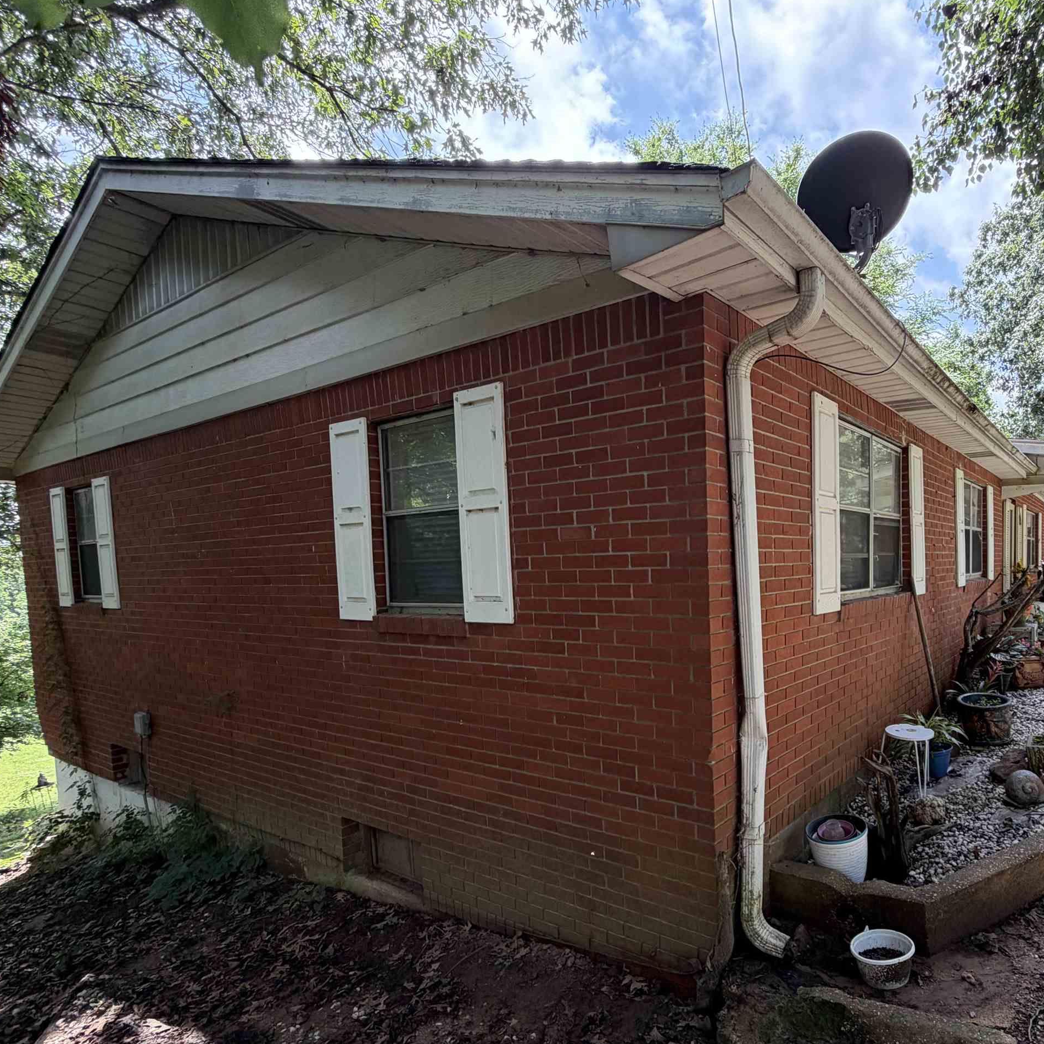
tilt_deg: -2.2
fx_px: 682
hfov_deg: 72.6
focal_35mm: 20
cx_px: 696
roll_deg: +0.7
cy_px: 610
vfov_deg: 74.3
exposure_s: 1/153
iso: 50
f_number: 2.2
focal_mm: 2.22
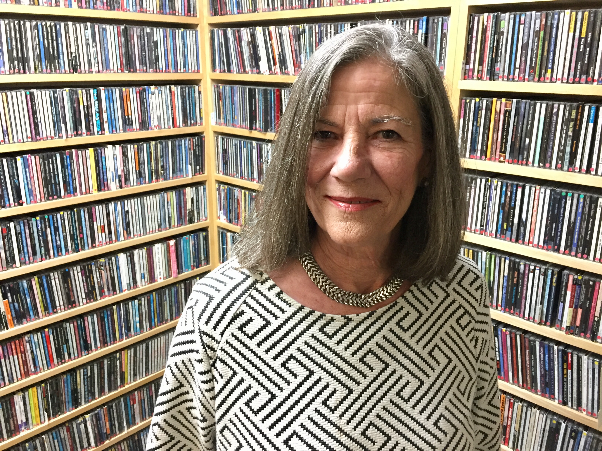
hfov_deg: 61.7
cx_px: 301
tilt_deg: -18.2
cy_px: 226
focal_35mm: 29
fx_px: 504
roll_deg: -2.3
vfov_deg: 48.2
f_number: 2.2
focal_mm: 4.15
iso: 250
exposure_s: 1/24
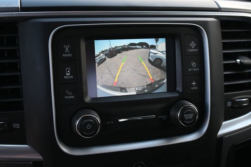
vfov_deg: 33.6
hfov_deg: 48.7
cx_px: 126
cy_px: 84
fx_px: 277
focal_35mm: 40
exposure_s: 1/125
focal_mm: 26.5
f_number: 4.5
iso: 400
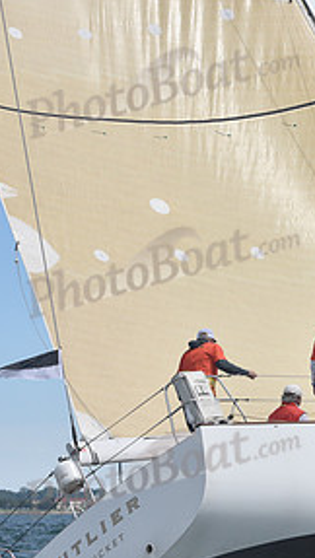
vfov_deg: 14.5
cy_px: 341
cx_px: 402
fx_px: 2192
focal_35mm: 148
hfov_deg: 8.1
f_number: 7.1
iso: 320
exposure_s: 1/800
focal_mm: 70
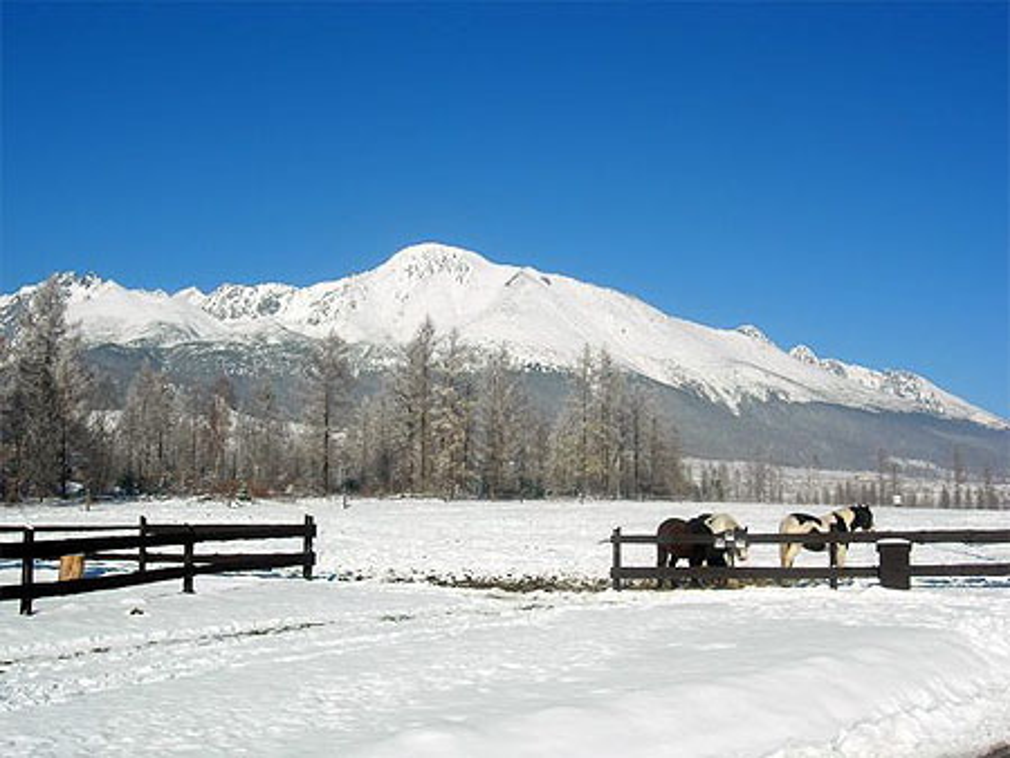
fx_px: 1197
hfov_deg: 45.8
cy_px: 379
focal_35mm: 41
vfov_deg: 35.2
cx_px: 505
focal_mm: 8.5
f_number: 4.9
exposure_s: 1/874
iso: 64
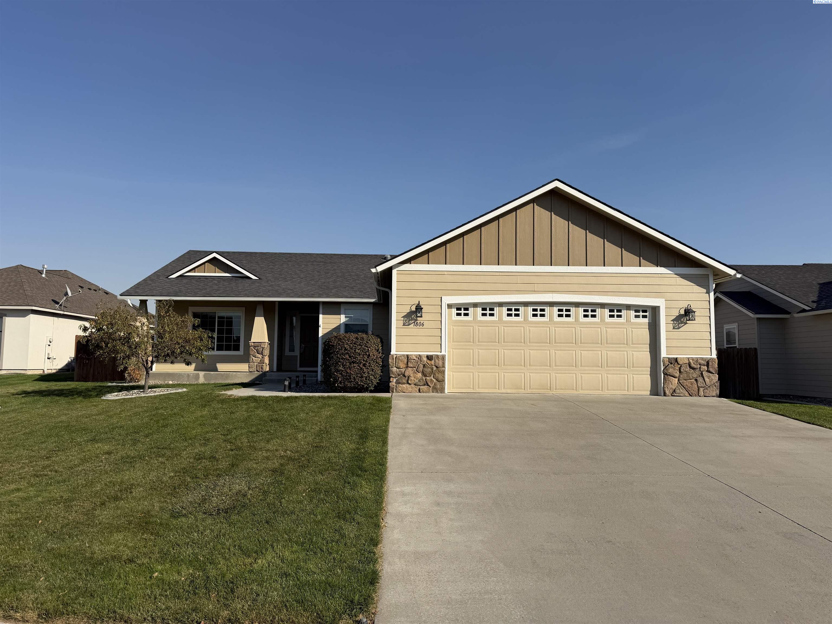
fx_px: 577
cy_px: 312
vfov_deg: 56.8
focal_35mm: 24
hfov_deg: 71.6
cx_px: 416
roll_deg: -0.3
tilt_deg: +5.1
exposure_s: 1/6711
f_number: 1.78
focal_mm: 6.76
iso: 80
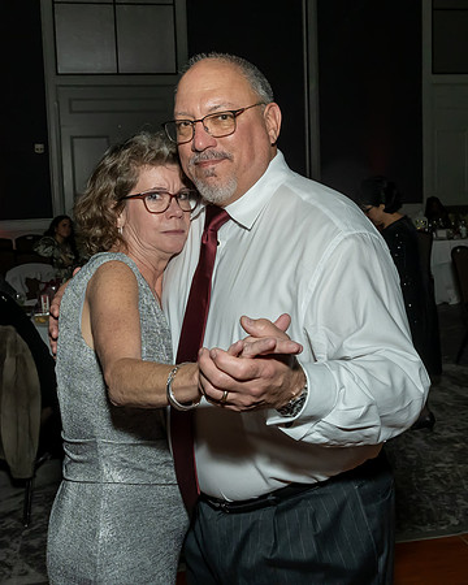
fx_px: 807
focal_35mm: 47
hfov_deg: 32.3
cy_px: 262
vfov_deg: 39.8
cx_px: 255
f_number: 8
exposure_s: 1/250
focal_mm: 20
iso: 1000
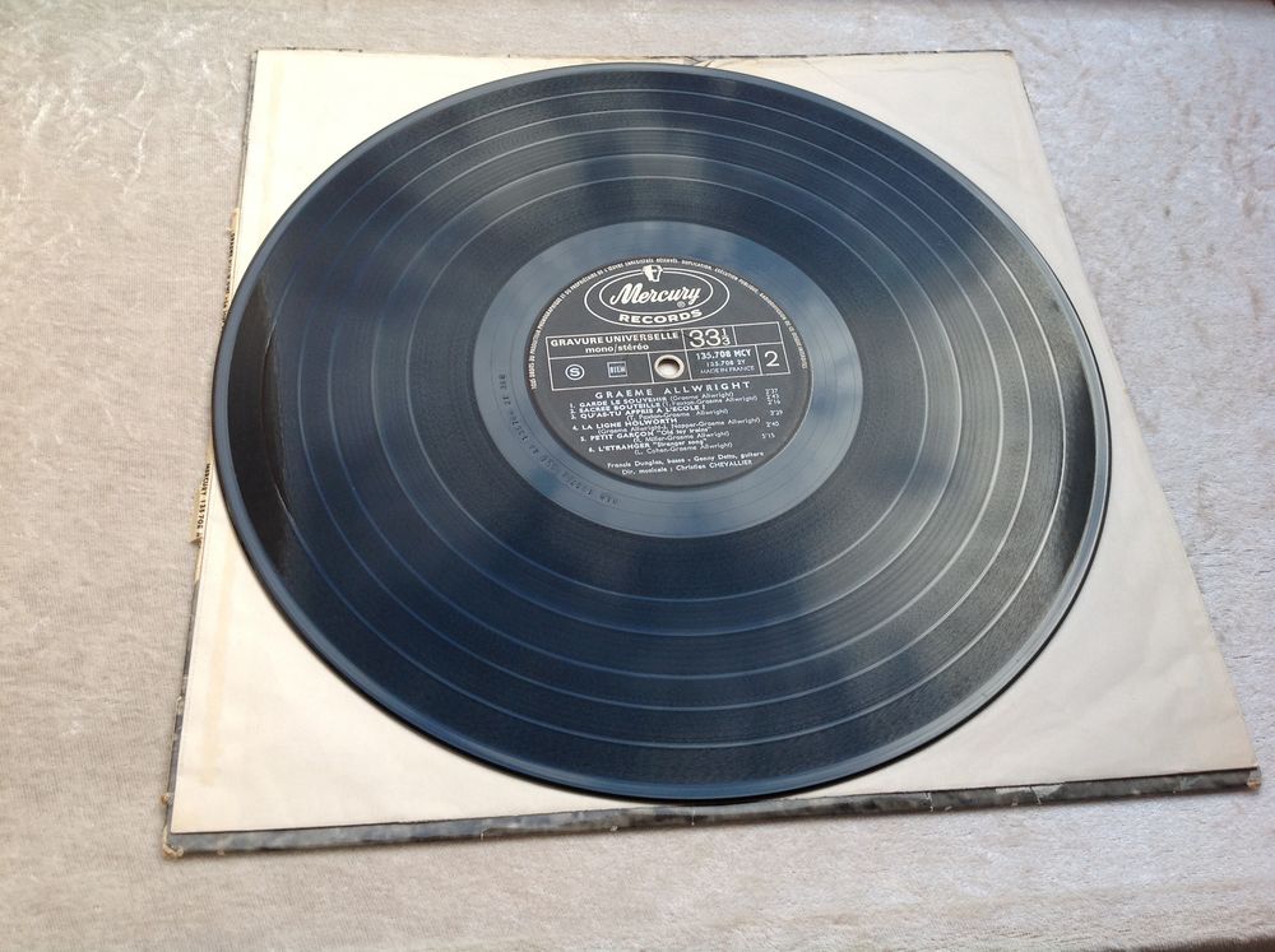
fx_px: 1287
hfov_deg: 52.7
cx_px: 638
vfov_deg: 40.6
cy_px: 476
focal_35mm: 35
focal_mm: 4.28
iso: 64
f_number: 2.4
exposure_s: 1/120
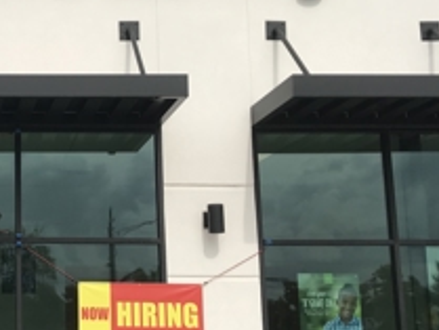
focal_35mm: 67
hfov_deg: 27.3
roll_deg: -0.1
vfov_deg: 22.0
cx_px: 0
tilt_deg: +10.1
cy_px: 169
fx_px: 850
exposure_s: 1/2457
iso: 20
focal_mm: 3.99
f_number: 1.8
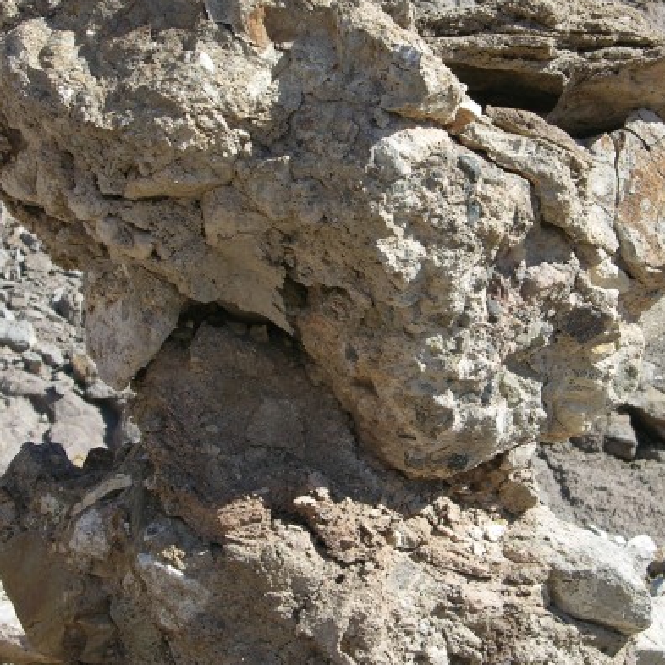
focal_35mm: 121
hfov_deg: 14.4
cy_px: 298
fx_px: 2630
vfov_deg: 14.4
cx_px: 404
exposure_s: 1/233
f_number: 5.2
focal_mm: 17.8
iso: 50
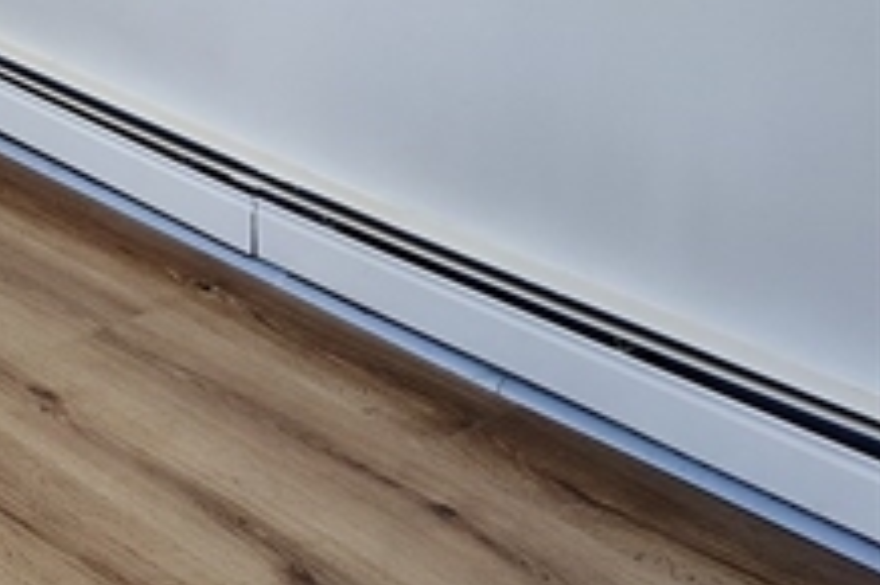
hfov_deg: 20.9
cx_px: -279
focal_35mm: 88
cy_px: -48
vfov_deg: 15.1
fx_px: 2149
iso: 812
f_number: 1.8
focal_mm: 5.56
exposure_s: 1/120
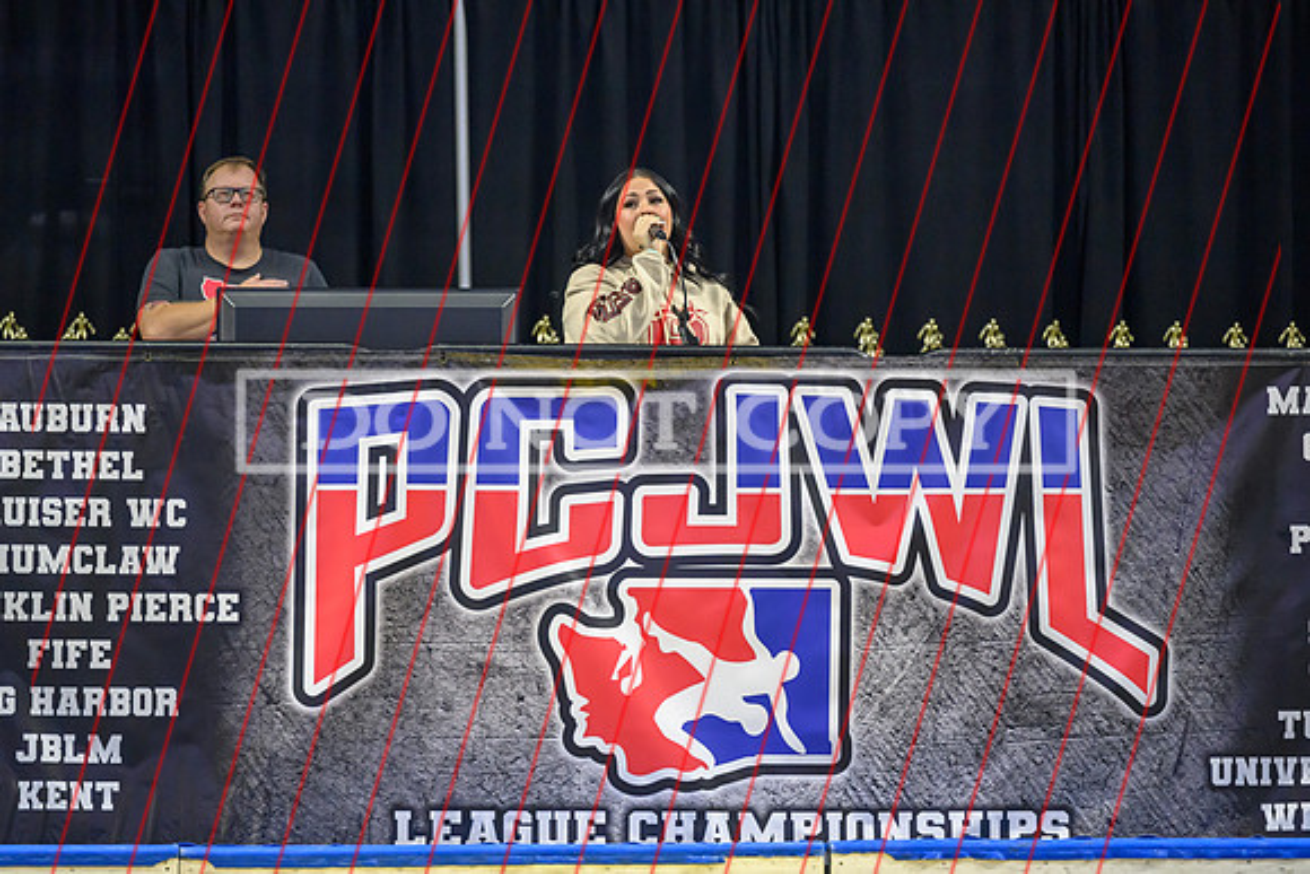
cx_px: 667
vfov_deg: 6.4
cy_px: 414
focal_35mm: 216
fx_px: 7846
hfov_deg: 9.5
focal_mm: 200
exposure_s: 1/400
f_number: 2.8
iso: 5600
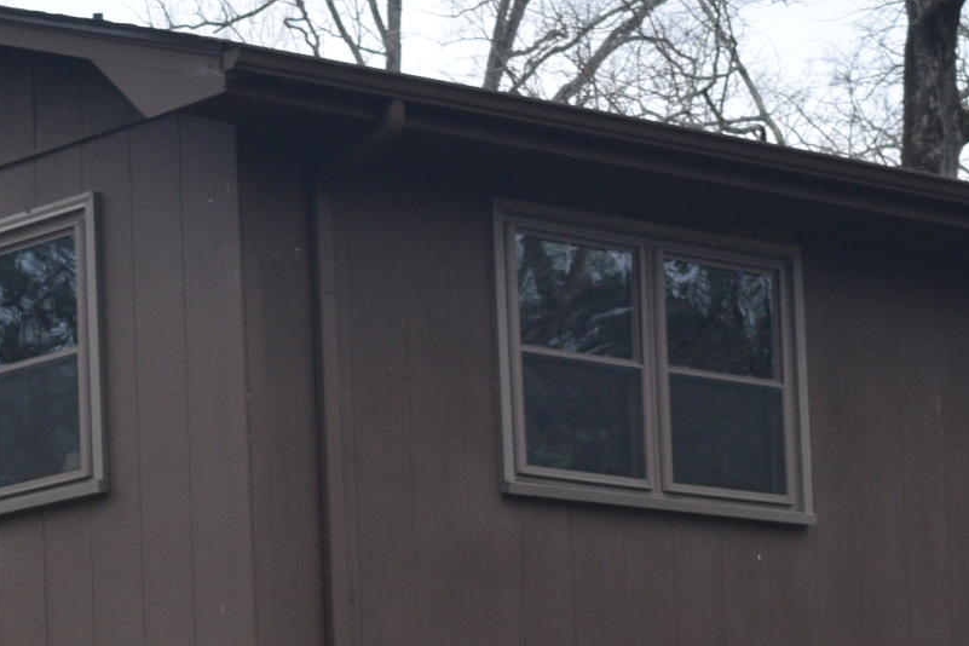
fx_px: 4384
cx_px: 126
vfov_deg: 8.3
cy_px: 928
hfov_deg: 12.5
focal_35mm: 163
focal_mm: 29
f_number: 8
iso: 320
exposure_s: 1/250
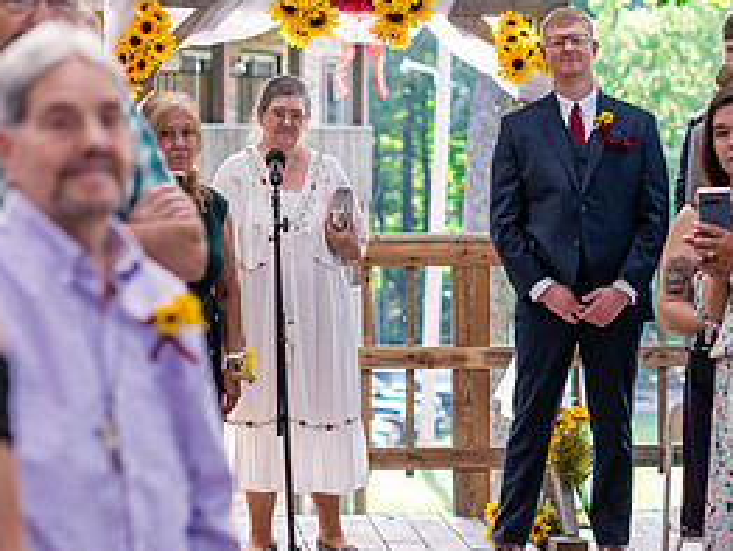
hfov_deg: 10.4
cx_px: 588
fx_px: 4006
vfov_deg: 7.9
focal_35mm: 189
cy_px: 150
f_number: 3.2
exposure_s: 1/400
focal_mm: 85
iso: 400
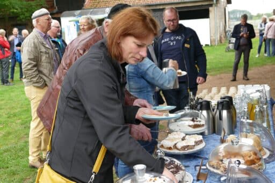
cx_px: 138
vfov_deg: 28.1
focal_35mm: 48
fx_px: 367
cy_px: 92
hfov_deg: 41.1
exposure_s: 1/80
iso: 160
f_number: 3.3
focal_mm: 17.54
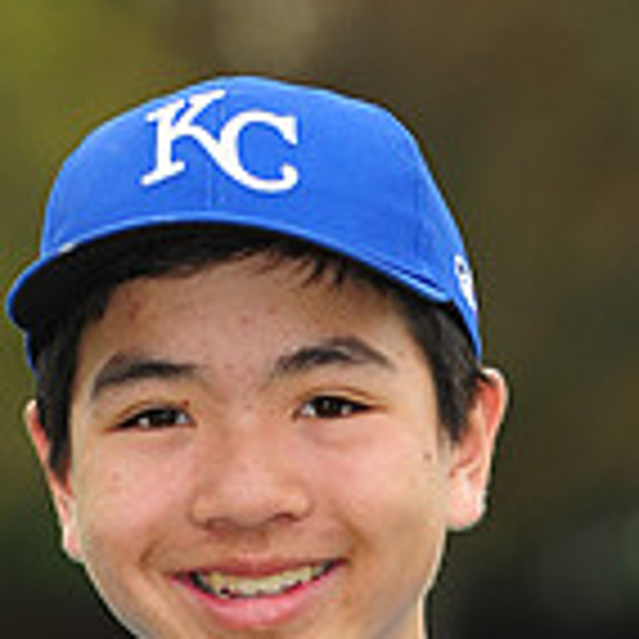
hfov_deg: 2.7
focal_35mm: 643
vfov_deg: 2.7
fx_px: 13429
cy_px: 864
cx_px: 248
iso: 400
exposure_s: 1/500
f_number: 5
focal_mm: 185
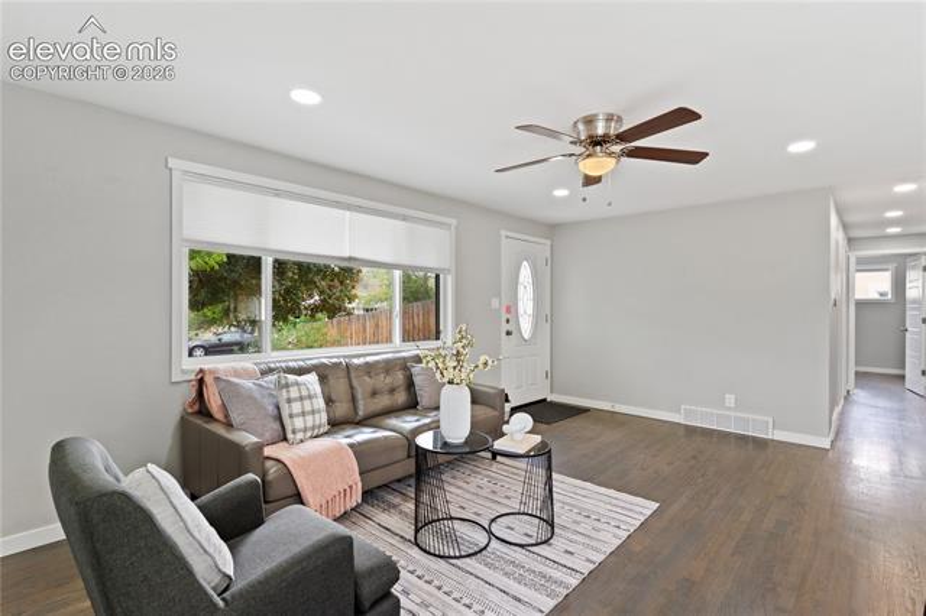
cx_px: 463
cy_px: 308
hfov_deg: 93.3
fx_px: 437
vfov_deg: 70.4
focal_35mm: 17
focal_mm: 17
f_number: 8
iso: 400
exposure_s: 1/6
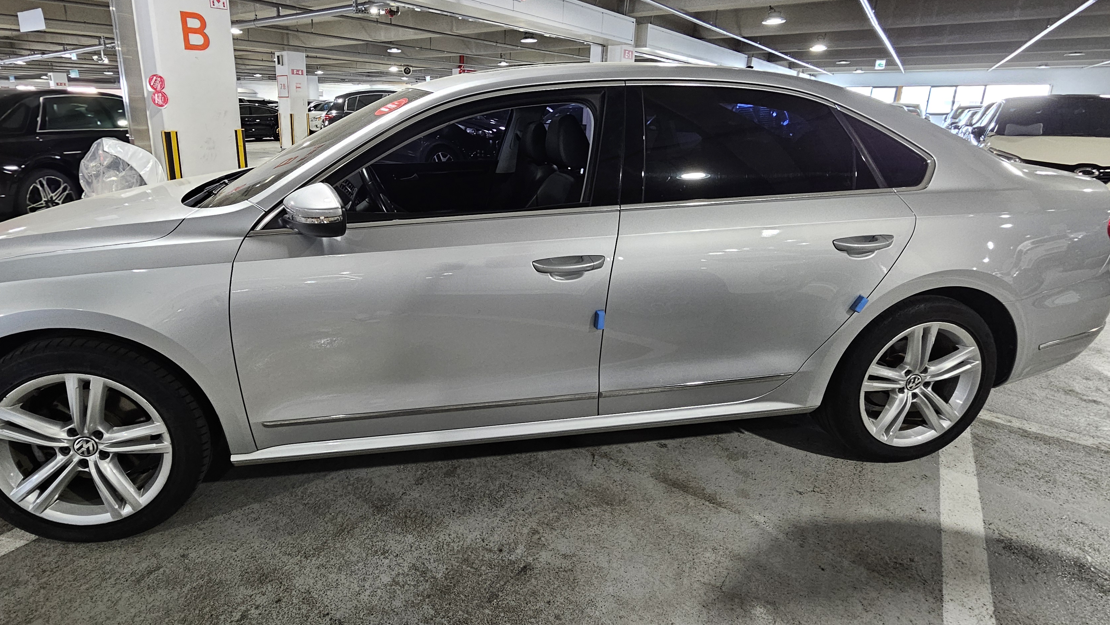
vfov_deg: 63.4
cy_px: 250
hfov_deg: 95.1
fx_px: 500
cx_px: 468
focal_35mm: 17
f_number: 2.2
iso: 320
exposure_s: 1/30
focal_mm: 2.2
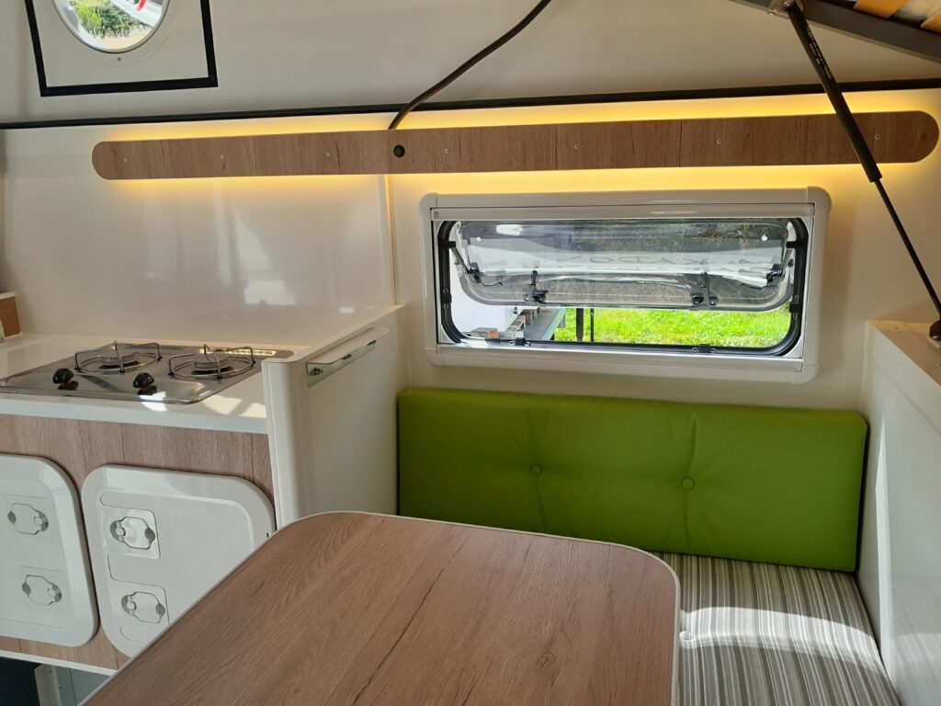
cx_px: 470
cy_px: 353
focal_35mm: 26
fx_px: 707
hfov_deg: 67.3
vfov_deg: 53.1
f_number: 1.8
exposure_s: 1/193
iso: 40
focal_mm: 4
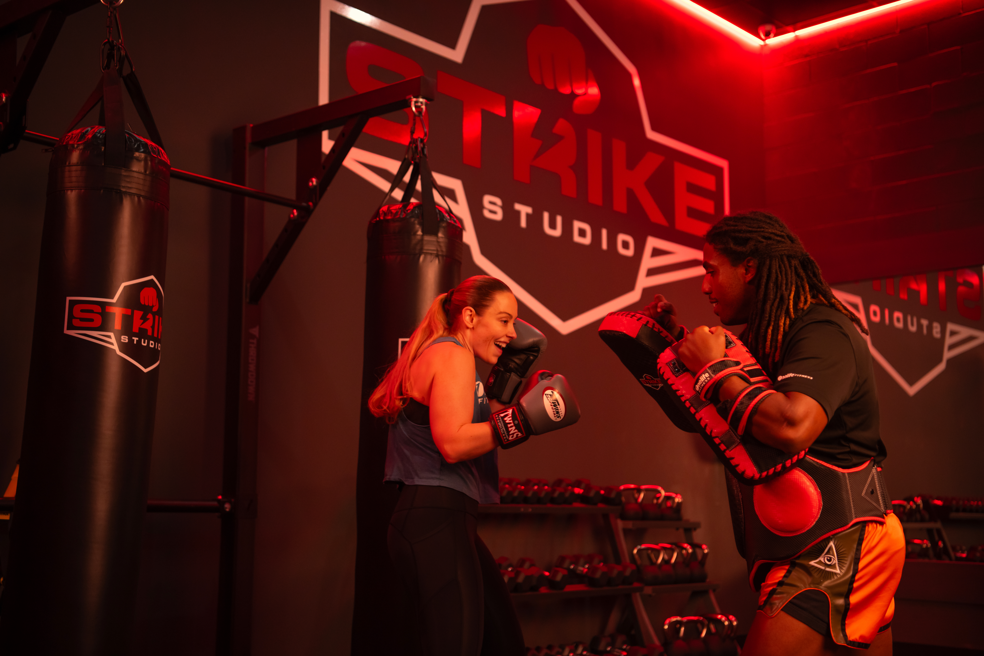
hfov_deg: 42.7
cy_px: 328
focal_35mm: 46
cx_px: 492
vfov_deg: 29.2
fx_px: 1257
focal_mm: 46
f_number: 2.8
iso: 800
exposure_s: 1/160
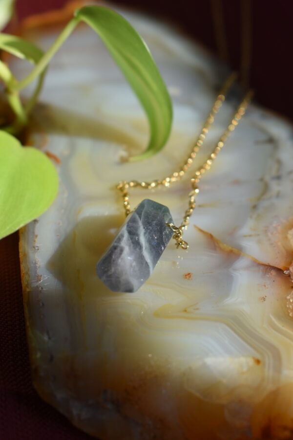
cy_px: 220
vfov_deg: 26.0
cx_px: 146
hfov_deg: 17.5
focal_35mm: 78
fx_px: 952
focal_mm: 52
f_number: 8
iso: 100
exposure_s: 1/160
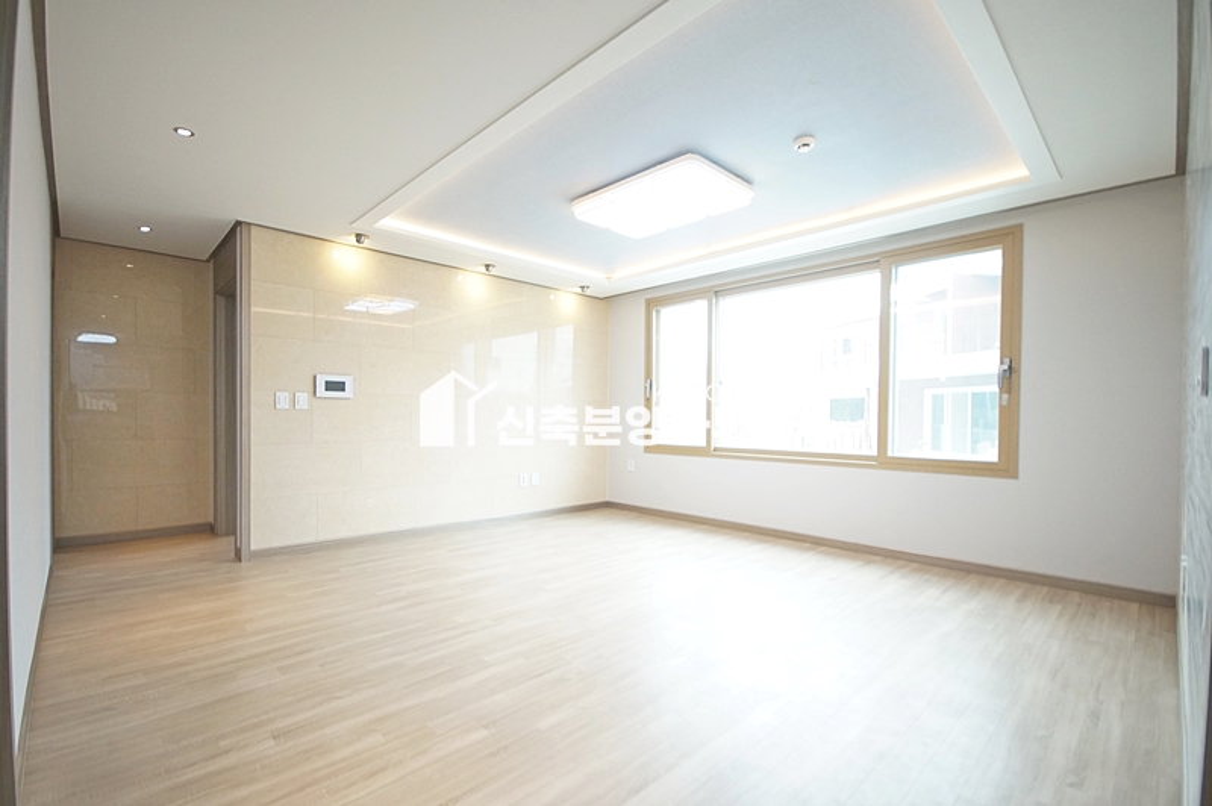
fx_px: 505
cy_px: 403
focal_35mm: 15
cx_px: 606
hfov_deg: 100.4
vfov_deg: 77.2
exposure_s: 1/125
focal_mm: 10
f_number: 4
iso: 800
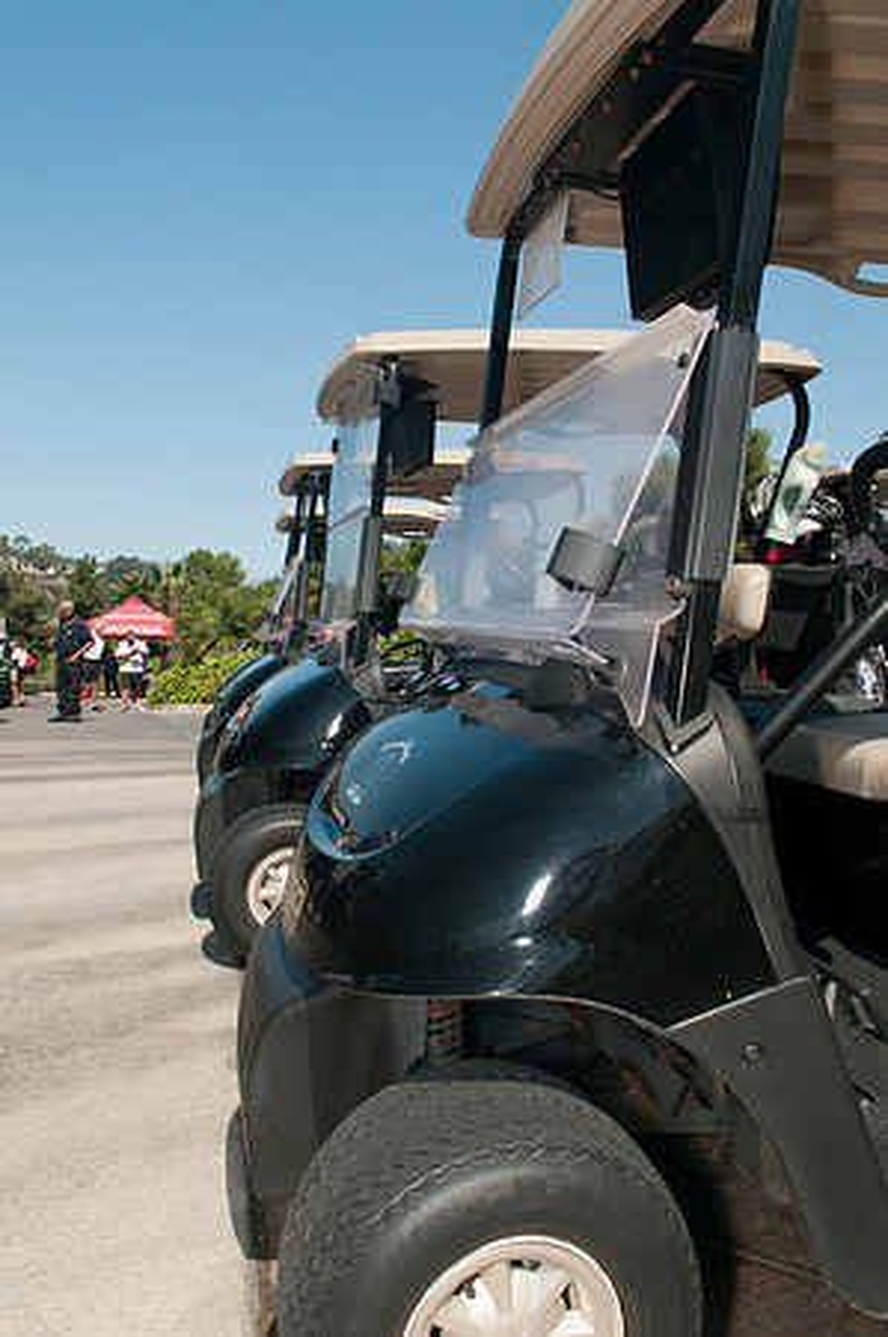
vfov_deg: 70.5
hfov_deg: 50.3
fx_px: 946
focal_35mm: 26
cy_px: 668
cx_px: 444
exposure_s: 1/320
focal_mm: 17
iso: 200
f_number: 9
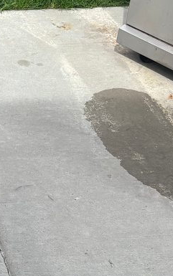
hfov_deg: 10.6
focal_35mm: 110
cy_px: -59
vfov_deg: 18.0
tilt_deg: -25.7
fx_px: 829
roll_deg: -0.9
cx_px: -214
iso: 50
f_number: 1.6
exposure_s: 1/2451
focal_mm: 5.96
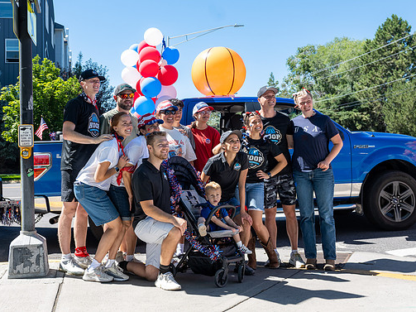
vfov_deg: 33.4
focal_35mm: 43
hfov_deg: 43.8
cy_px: 119
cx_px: 194
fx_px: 517
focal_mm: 32
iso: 100
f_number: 4
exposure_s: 1/320
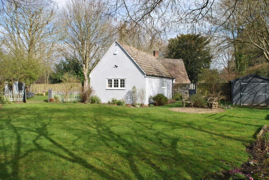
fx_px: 202
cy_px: 90
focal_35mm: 27
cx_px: 134
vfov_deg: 48.0
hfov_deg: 67.3
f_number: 7.1
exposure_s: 1/200
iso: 100
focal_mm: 18
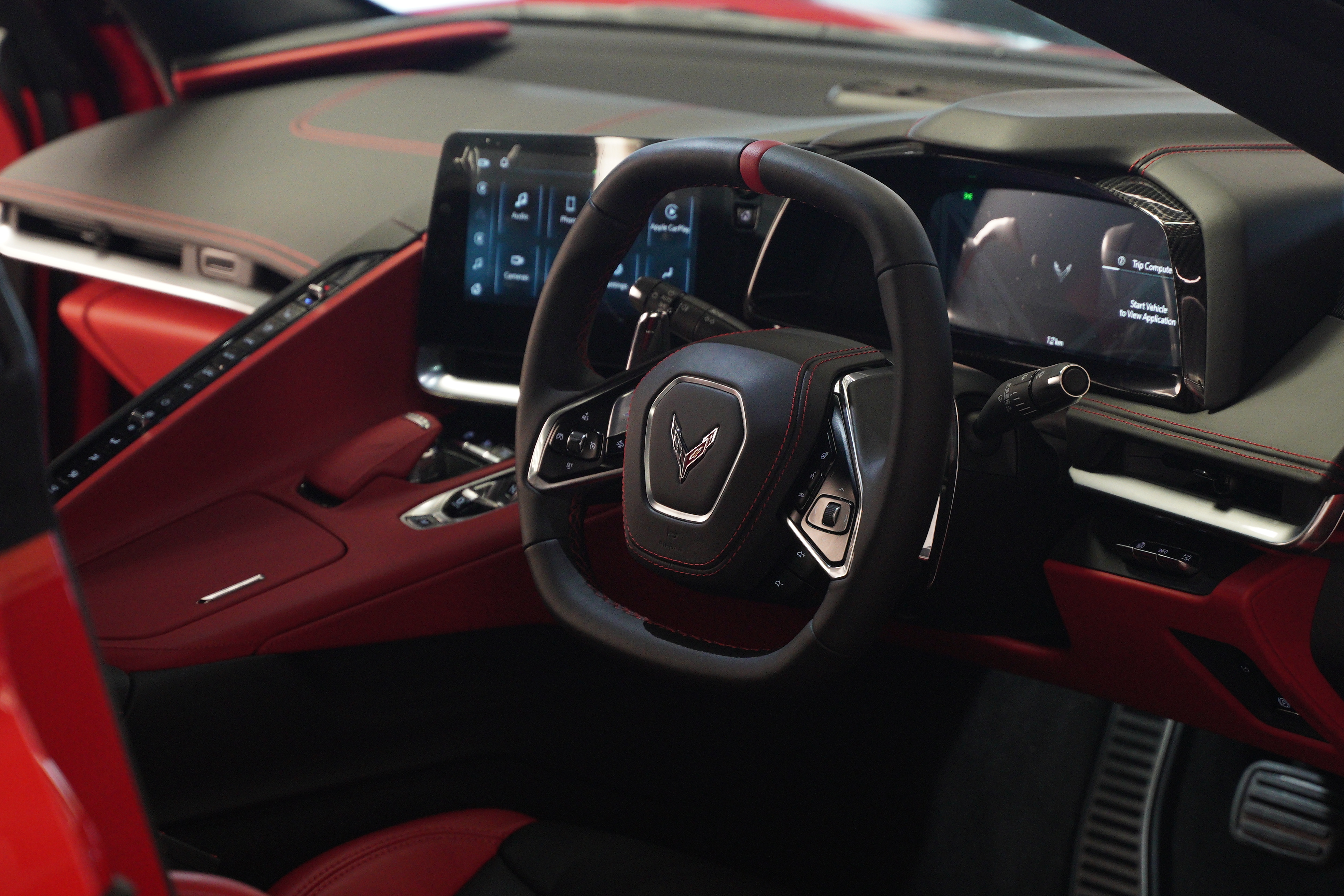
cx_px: 672
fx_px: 4181
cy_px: 448
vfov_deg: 12.2
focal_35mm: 112
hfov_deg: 18.3
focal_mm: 75
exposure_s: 1/100
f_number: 3.5
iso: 3200
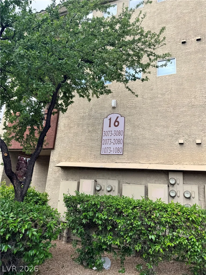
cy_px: 138
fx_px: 190
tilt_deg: +15.7
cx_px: 103
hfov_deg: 56.8
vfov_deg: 71.6
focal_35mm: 24
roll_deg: -0.1
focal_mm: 6.76
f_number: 1.78
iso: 80
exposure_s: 1/1585
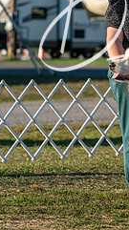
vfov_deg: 7.0
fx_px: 1879
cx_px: 178
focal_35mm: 308
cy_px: 88
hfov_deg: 3.9
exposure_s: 1/1250
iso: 200
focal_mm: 122
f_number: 4.5
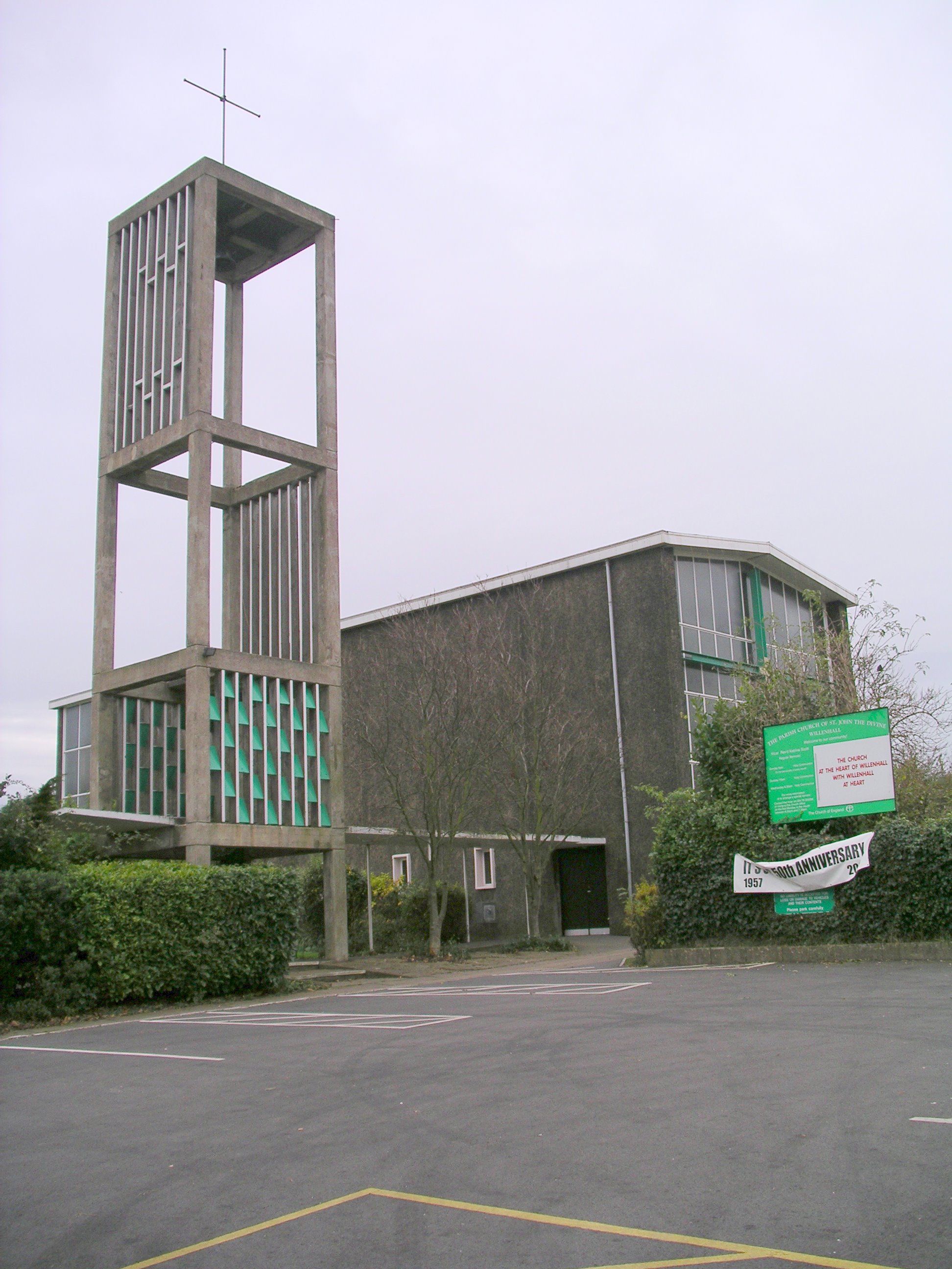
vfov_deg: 50.1
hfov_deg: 38.7
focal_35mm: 37
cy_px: 634
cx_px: 476
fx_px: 1357
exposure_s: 1/320
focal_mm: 7.8
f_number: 2.8
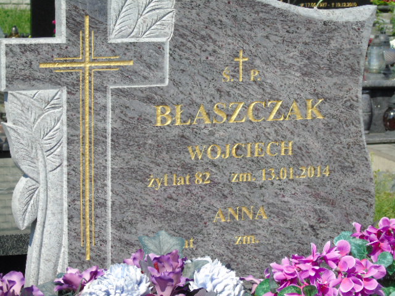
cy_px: 148
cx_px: 198
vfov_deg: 12.0
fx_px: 1415
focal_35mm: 124
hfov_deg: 15.9
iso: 80
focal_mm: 22
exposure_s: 1/500
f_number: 4.6
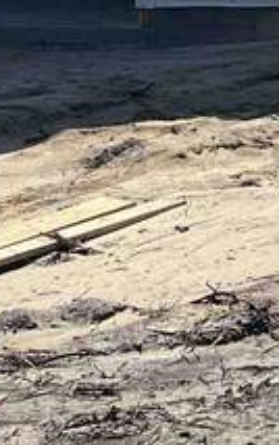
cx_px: 506
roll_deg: -0.1
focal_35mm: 165
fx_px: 2005
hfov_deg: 7.7
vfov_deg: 12.0
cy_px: -266
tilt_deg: +2.3
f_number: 1.5
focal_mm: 5.7
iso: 50
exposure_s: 1/4115
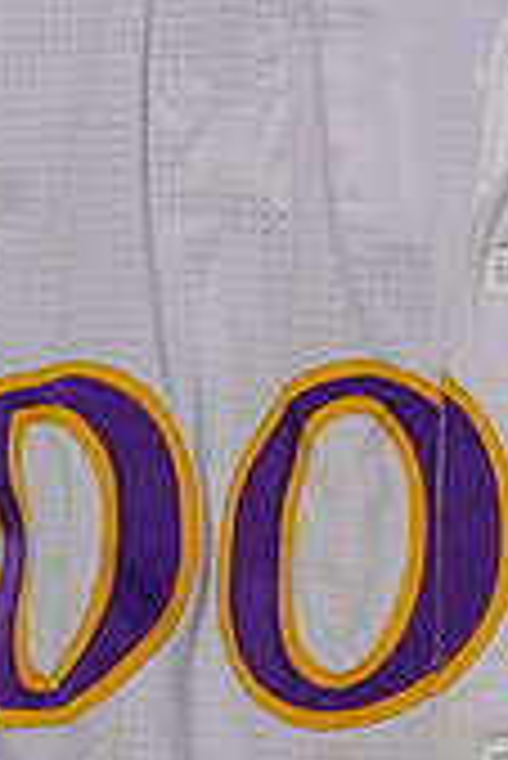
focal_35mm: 1090
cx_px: 515
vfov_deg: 1.9
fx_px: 23023
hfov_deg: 1.3
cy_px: -441
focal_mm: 318
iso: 100
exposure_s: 1/250
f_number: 9
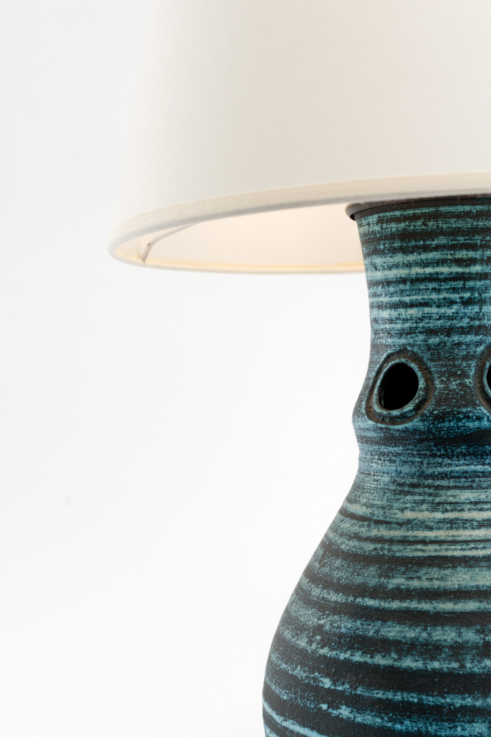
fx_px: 1043
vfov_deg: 38.9
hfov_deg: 26.5
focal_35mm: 51
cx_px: 247
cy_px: 373
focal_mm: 50
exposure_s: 1/80
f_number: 8
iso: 250
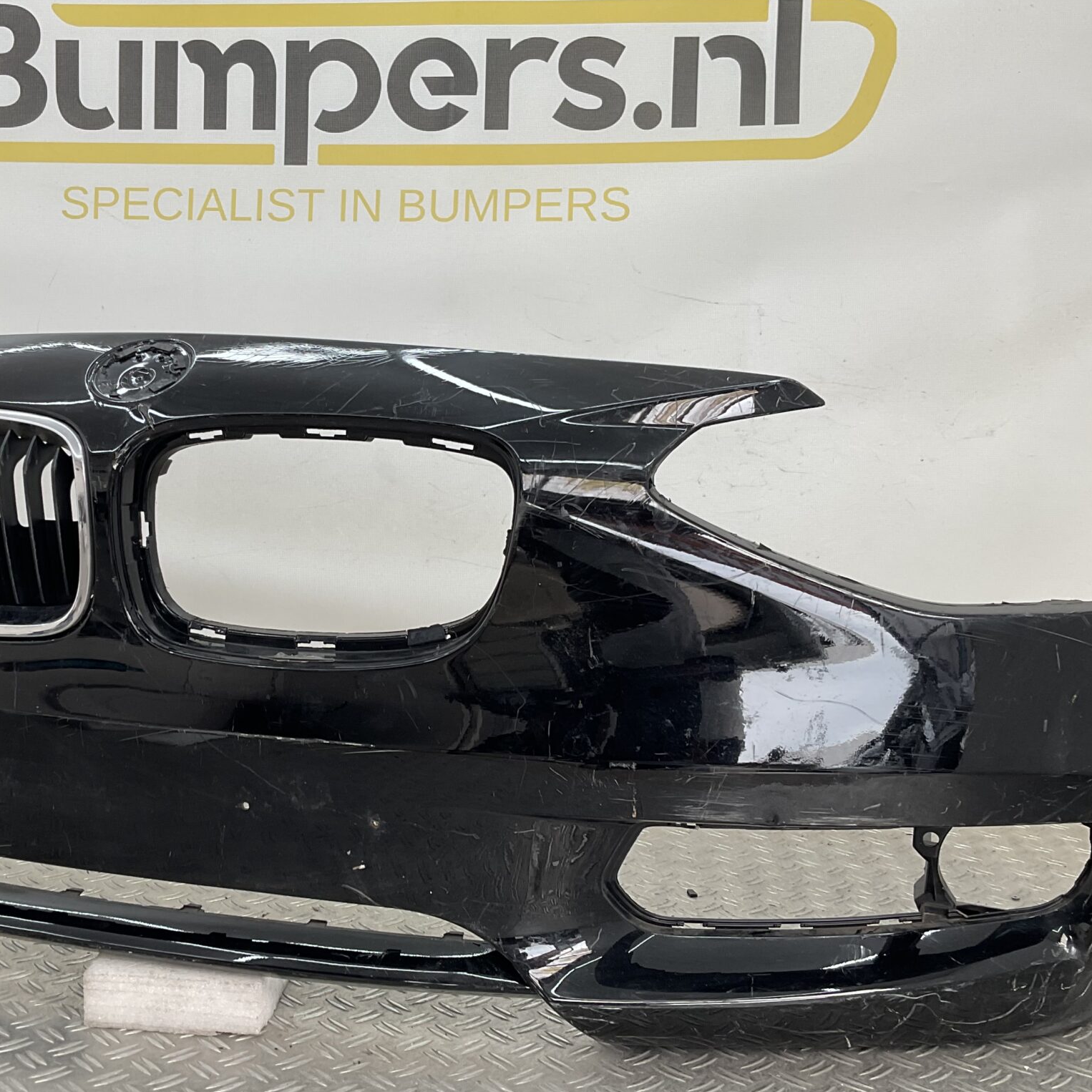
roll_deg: -2.4
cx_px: 399
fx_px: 1535
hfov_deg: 38.9
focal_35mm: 43
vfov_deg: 39.2
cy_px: 557
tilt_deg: -9.1
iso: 20
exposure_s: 1/120
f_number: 1.8
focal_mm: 3
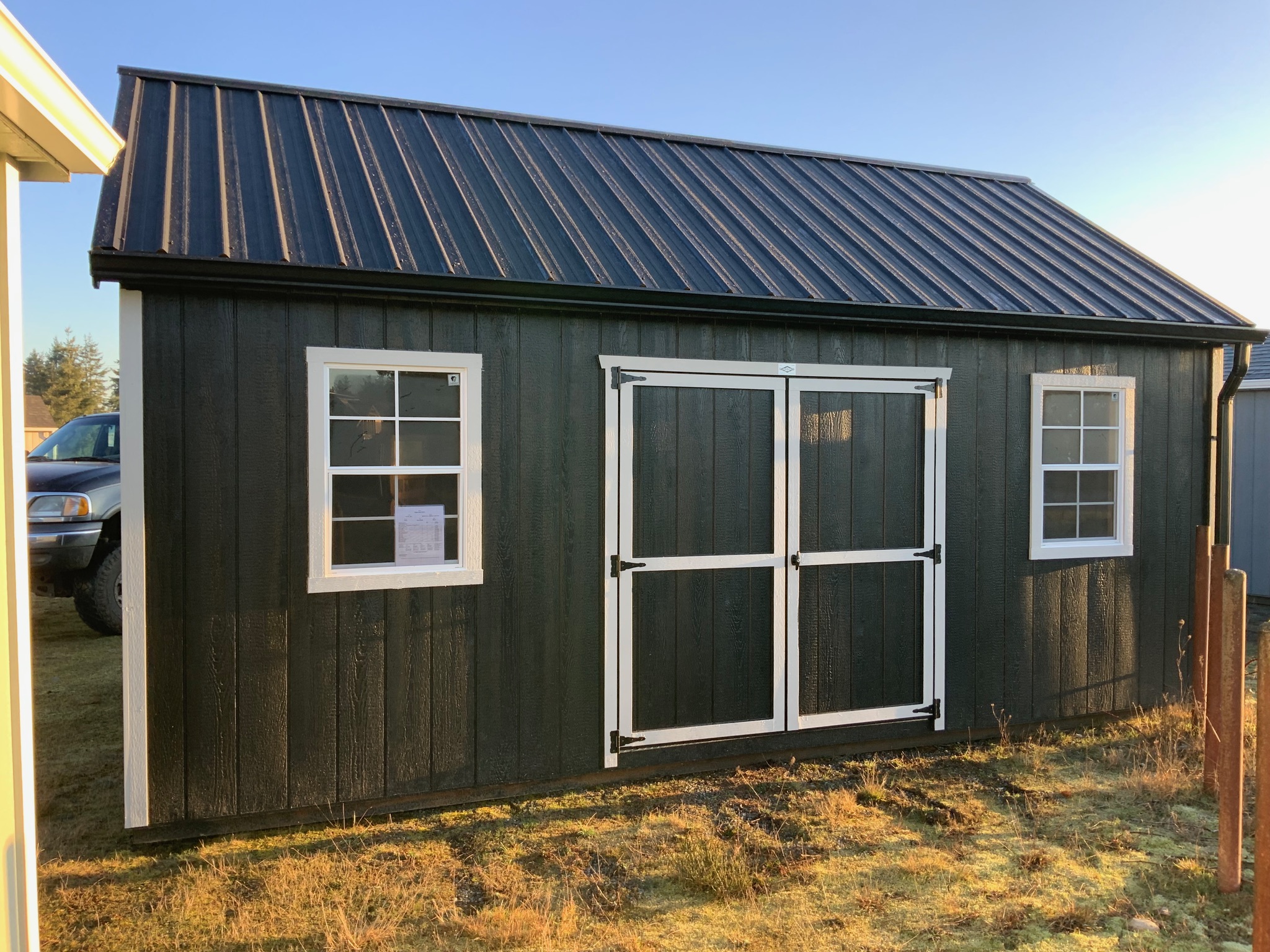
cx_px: 635
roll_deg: +1.5
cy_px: 476
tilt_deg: +0.7
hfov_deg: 61.7
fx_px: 1064
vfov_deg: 48.2
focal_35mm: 29
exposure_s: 1/120
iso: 16
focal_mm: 3
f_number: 1.8
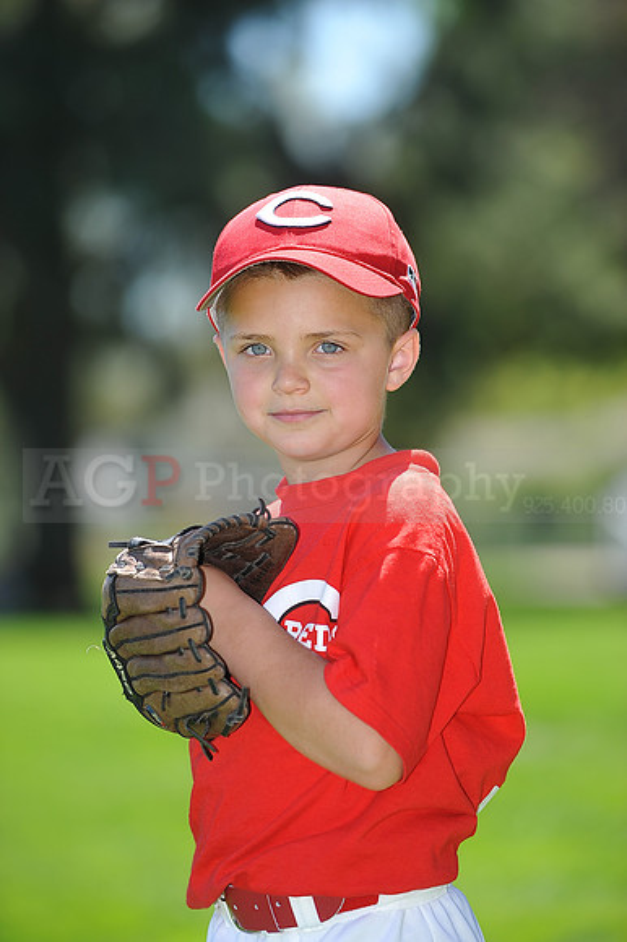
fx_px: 5231
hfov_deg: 6.9
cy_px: 471
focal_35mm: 200
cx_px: 314
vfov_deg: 10.3
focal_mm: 200
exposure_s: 1/640
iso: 200
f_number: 4.5
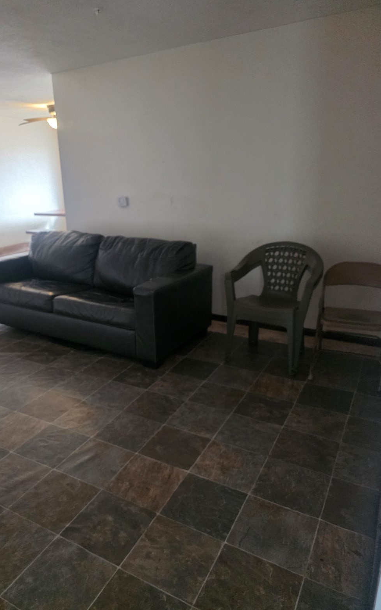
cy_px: 298
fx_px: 415
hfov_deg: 49.0
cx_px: 152
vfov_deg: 72.5
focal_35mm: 25
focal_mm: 6.3
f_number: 1.7
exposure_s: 1/120
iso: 1250
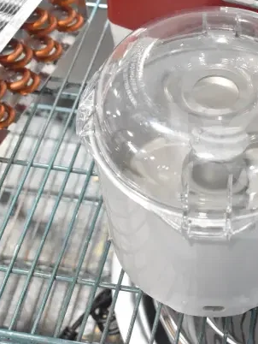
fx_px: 695
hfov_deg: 20.5
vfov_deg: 27.8
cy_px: 171
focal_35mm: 70
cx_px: 243
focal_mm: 32
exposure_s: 1/160
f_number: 6.3
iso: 6400
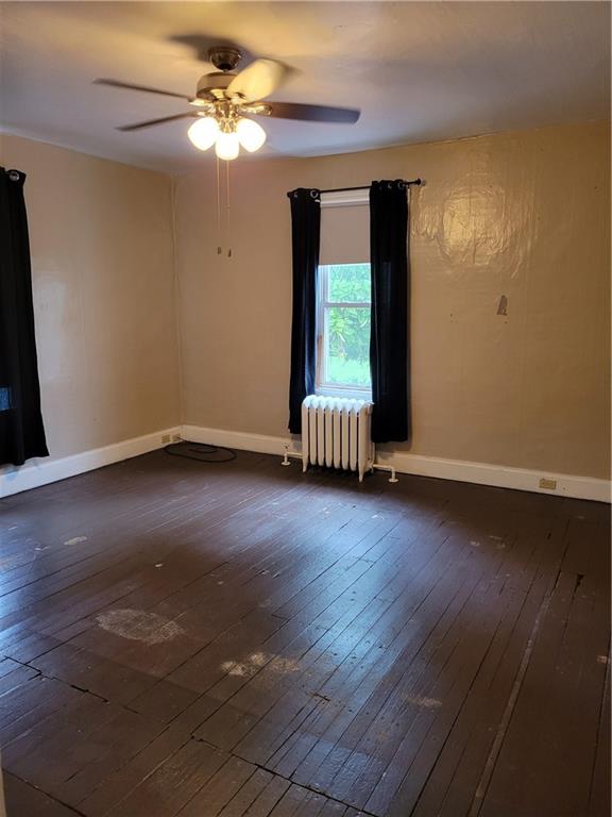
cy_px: 408
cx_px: 306
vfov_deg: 67.3
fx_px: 613
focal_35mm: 26
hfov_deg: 53.1
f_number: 1.8
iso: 320
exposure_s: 1/39
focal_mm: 5.4
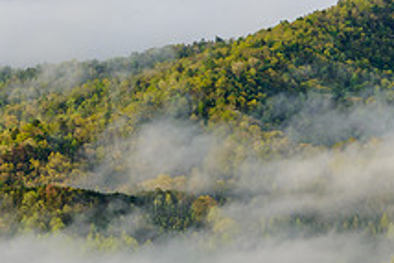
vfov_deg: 5.0
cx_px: 306
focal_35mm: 276
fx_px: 3023
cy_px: 49
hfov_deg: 7.4
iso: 100
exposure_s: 1/10
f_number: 11
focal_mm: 102
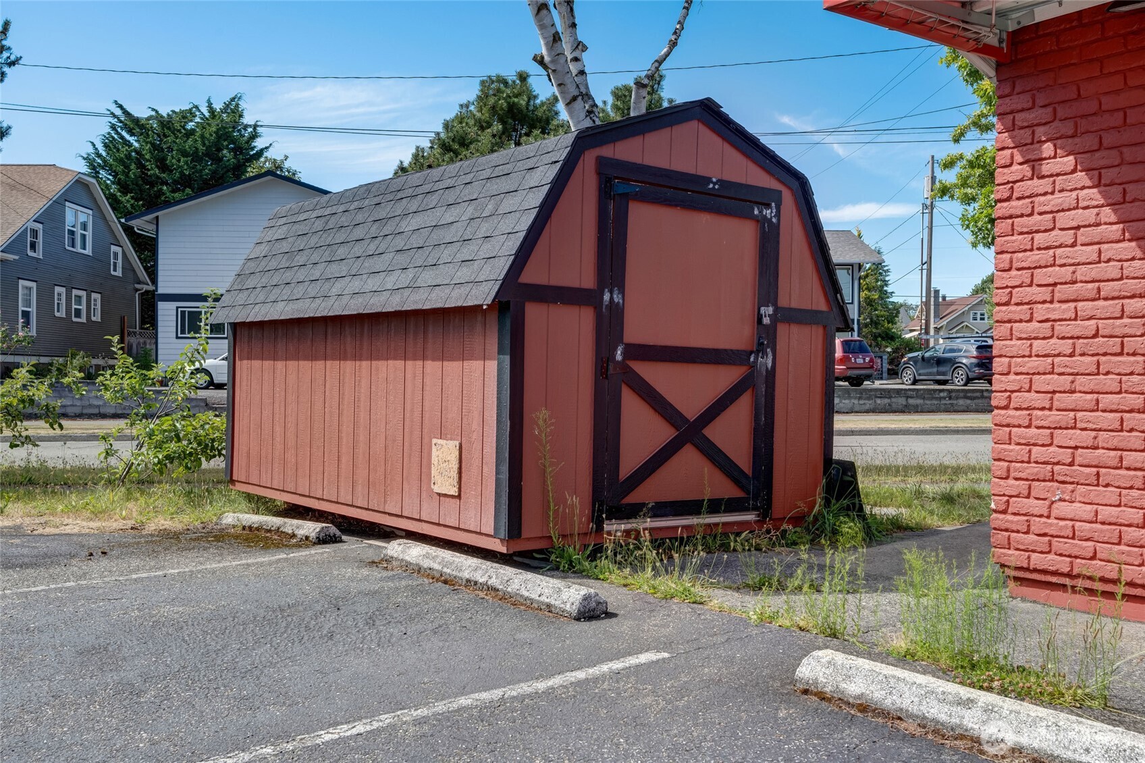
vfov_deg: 38.3
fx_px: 1097
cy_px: 382
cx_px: 572
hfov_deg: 55.1
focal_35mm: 34
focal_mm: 34.5
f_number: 10
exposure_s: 1/320
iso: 400
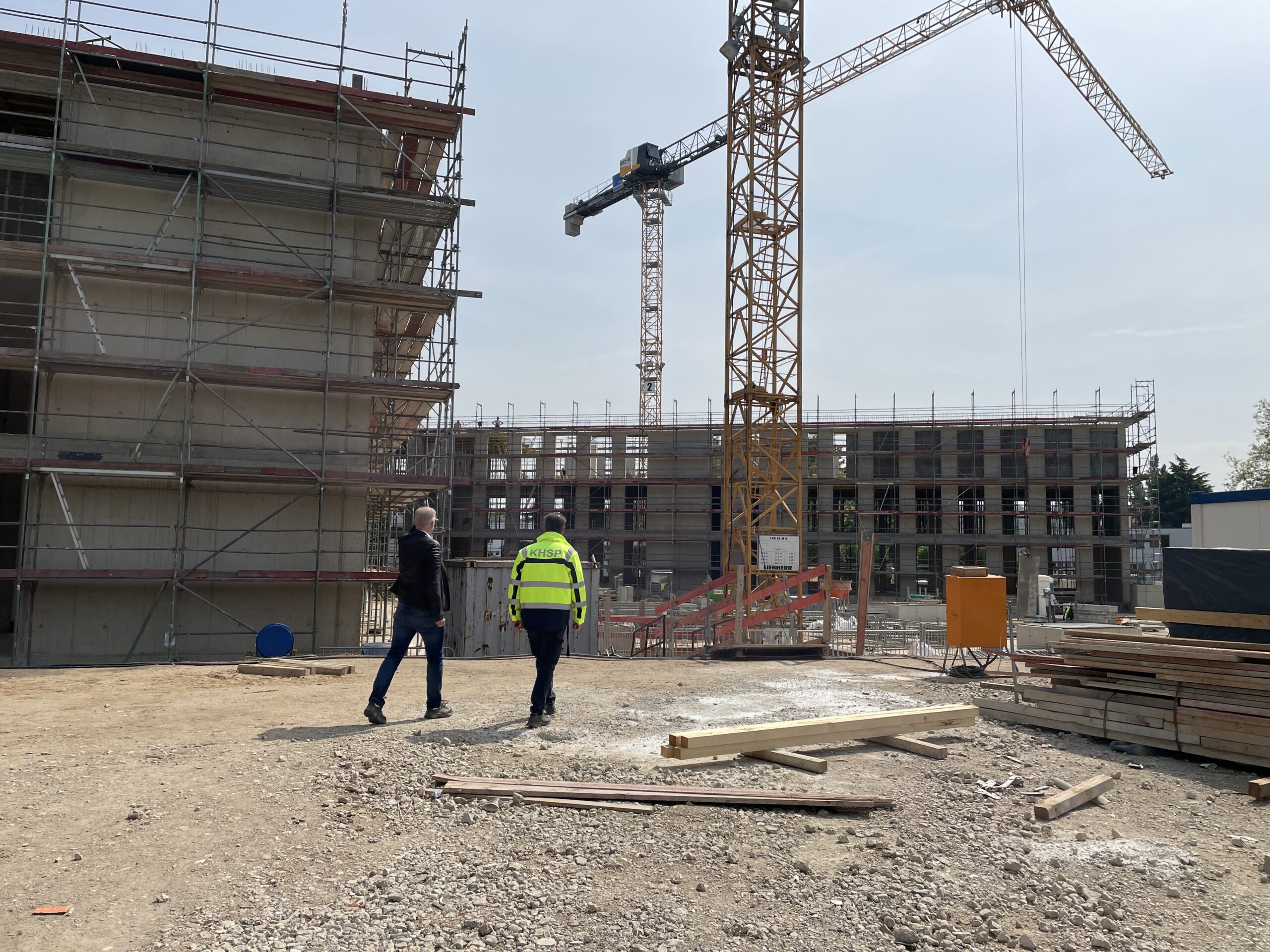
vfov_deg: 53.1
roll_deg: -1.1
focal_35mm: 26
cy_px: 476
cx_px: 635
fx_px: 954
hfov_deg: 67.3
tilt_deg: +5.2
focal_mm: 4.2
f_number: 1.6
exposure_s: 1/7813
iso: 32
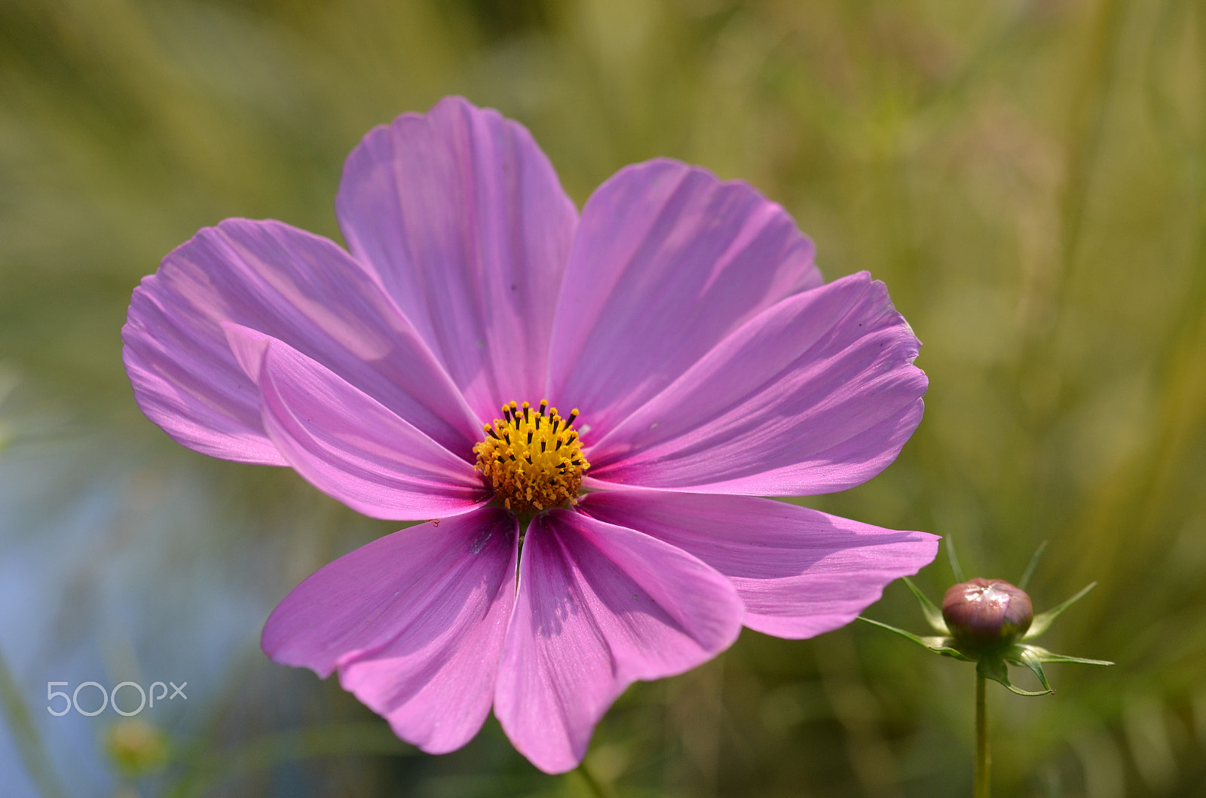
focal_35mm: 135
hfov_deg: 15.2
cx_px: 603
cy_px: 399
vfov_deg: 10.1
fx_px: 4512
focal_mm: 90
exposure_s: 1/1250
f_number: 5
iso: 400
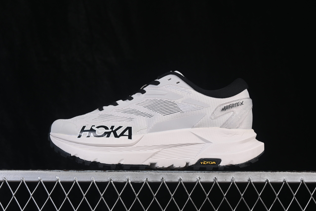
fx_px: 658
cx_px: 158
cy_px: 106
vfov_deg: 18.2
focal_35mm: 75
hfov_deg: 27.0
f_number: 8
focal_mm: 50
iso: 160
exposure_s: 1/80
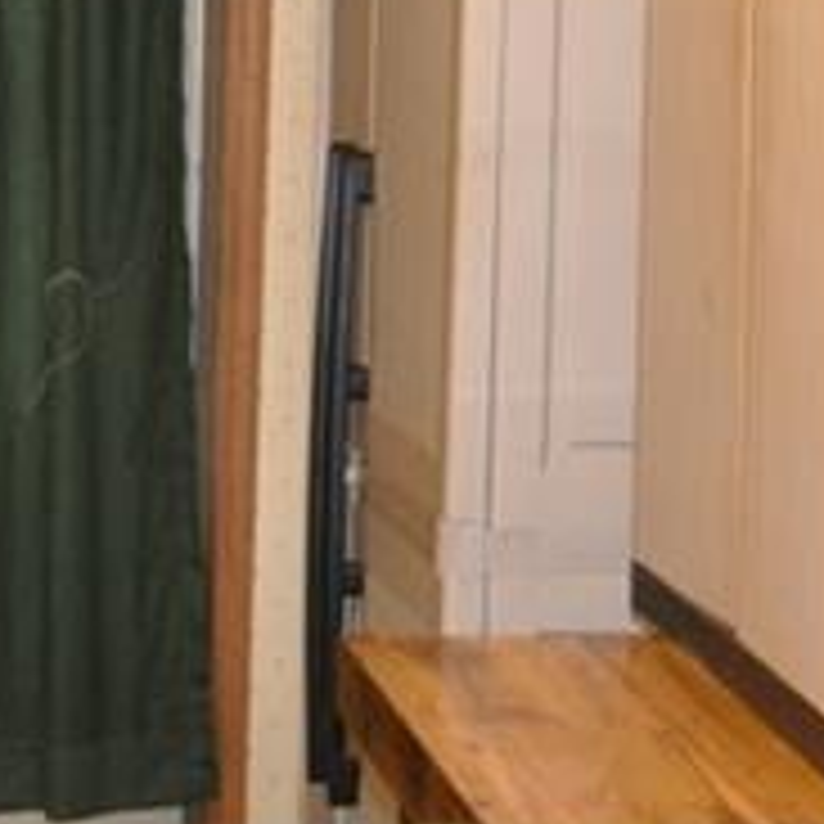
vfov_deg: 9.4
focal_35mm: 185
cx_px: -135
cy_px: 241
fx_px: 4982
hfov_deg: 9.3
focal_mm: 26
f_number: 2.8
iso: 800
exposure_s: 1/60
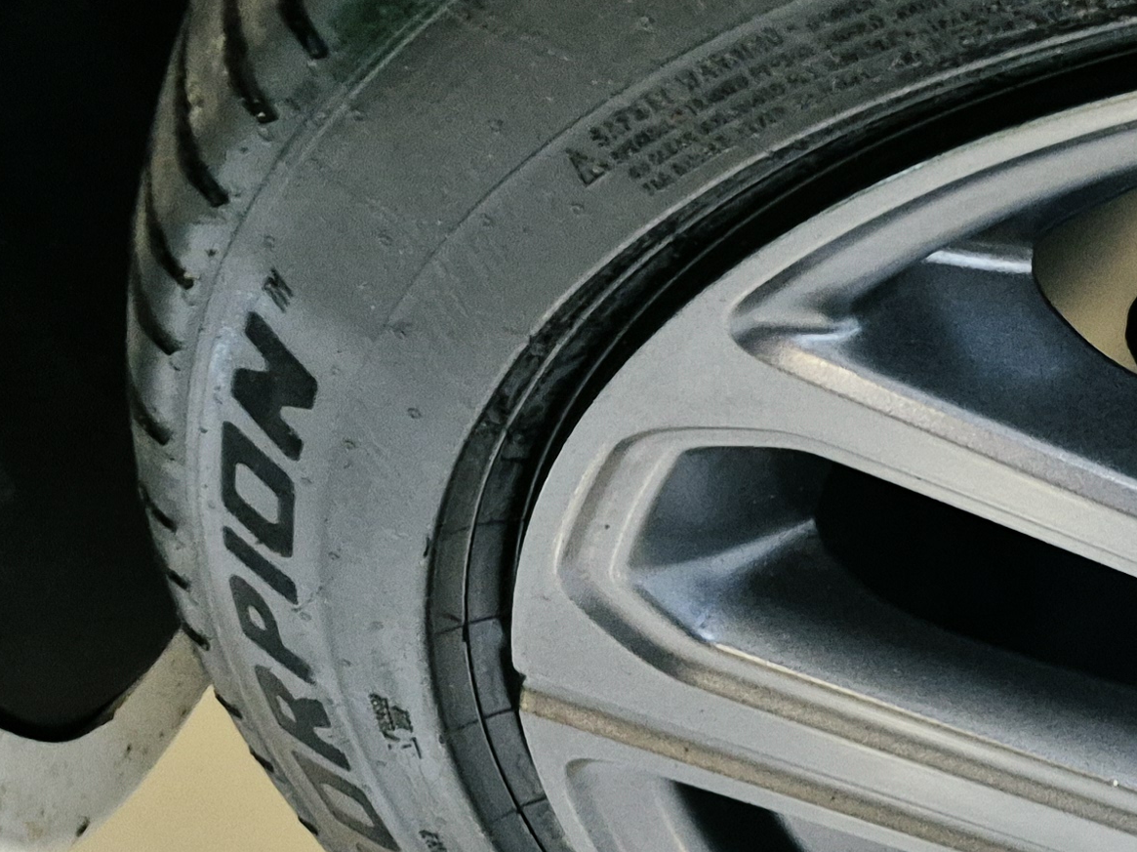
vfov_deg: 18.5
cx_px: 1785
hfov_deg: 20.5
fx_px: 2594
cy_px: 630
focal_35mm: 79
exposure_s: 1/60
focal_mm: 5.4
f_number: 1.8
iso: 500
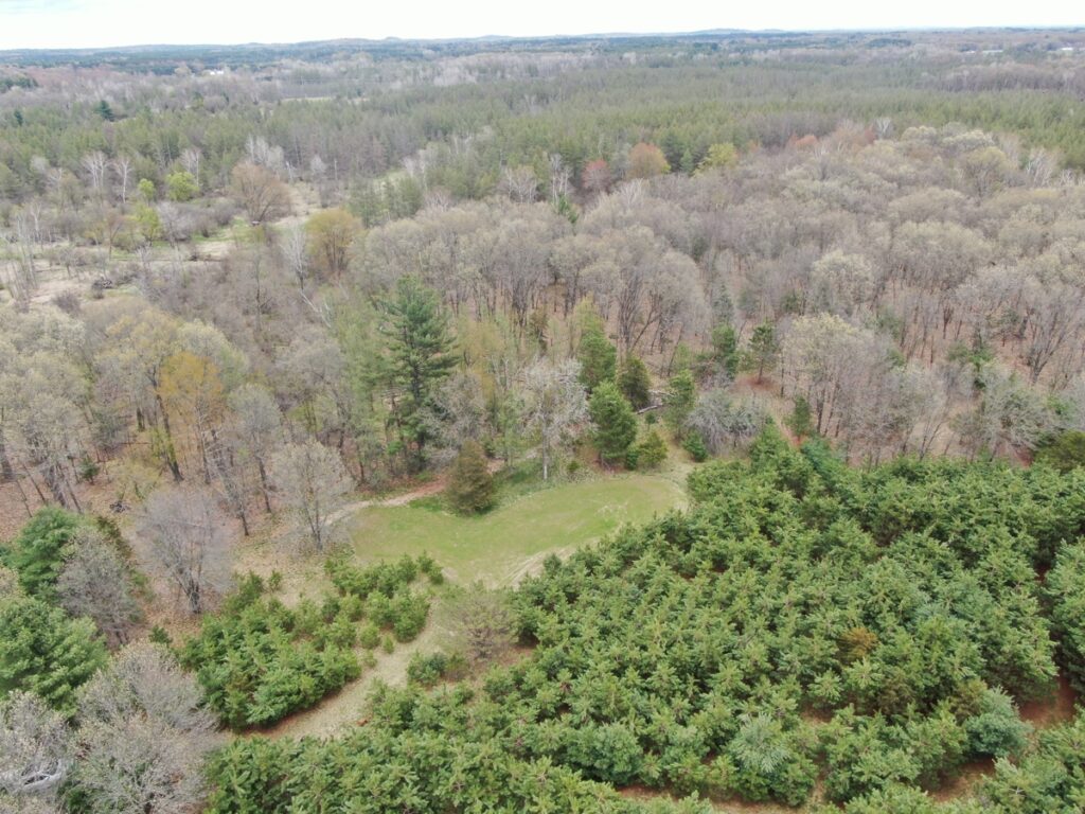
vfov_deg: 56.8
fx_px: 752
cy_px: 407
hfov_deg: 71.6
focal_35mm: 24
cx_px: 542
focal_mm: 4.39
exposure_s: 1/320
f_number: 2.8
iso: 110
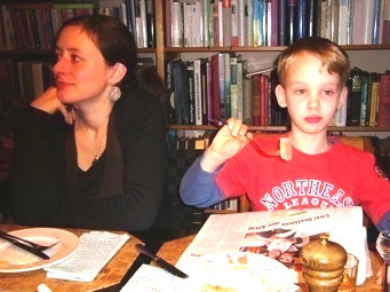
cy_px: 153
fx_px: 416
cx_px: 193
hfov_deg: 50.2
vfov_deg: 38.6
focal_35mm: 37
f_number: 2.8
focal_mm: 5.8
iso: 100
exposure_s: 1/30
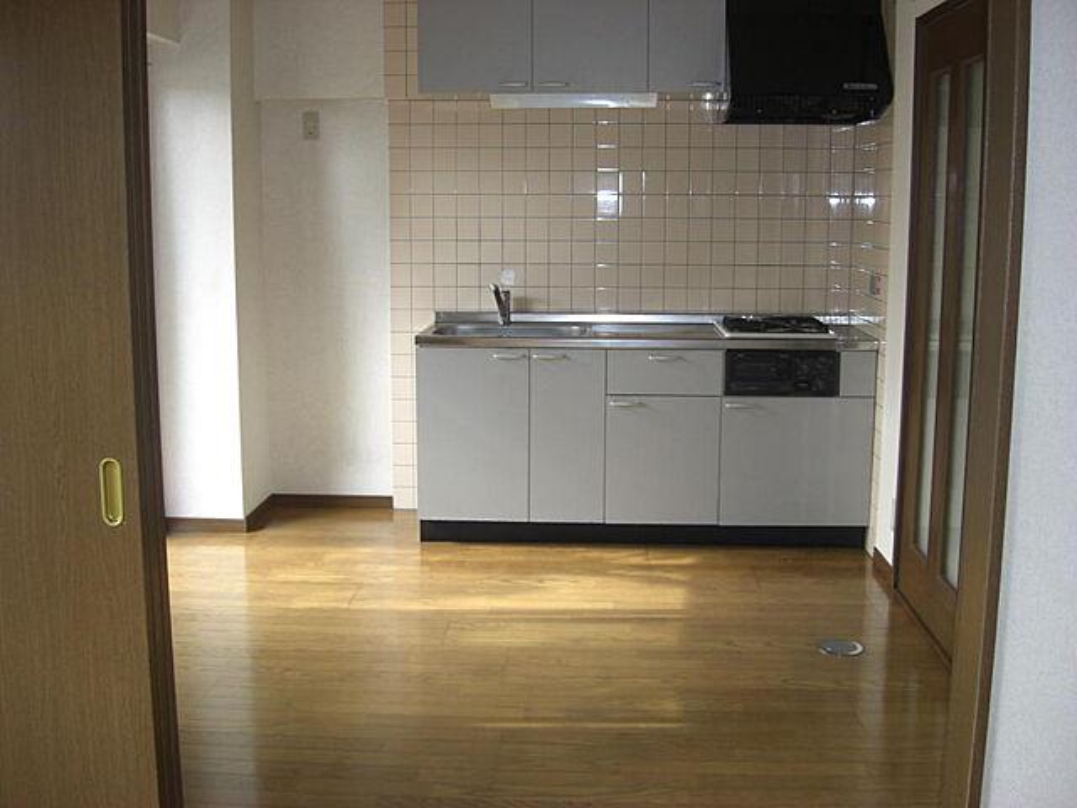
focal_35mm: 38
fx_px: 1182
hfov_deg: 49.0
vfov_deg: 37.7
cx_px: 538
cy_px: 404
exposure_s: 1/60
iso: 200
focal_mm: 7.9
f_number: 2.8
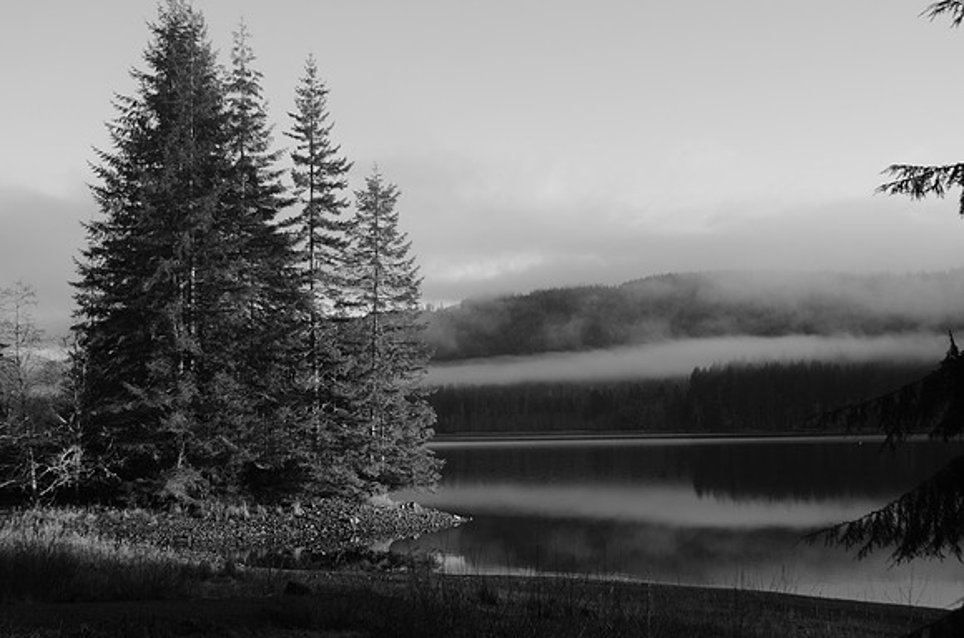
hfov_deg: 41.2
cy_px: 319
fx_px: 1283
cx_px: 482
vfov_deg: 27.9
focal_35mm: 48
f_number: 6.3
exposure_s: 1/160
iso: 200
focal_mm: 32
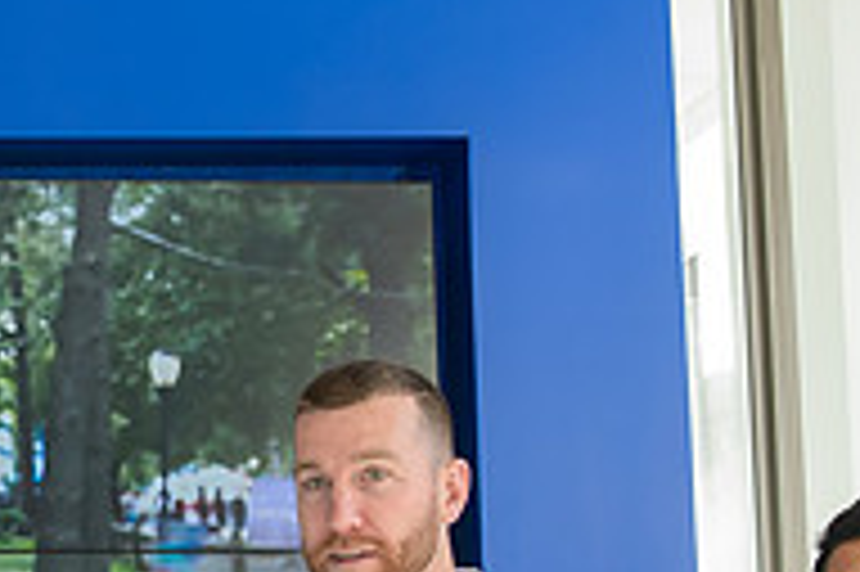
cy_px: 635
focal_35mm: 94
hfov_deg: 20.7
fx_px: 2244
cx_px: -72
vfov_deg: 14.2
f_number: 5
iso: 1000
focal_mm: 31
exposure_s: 1/250
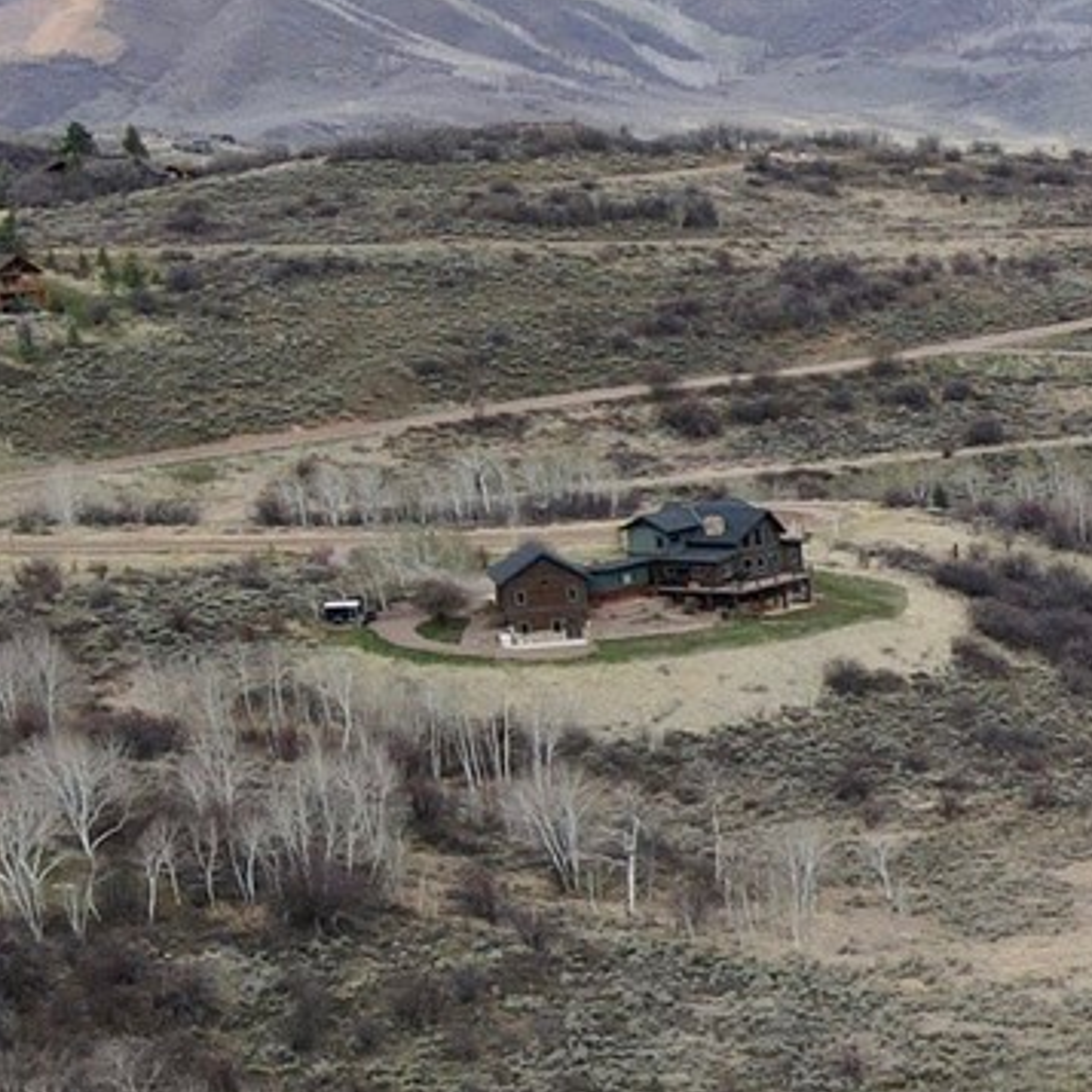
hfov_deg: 14.9
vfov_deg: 18.1
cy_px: 930
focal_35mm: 95
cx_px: 2199
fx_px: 3391
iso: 100
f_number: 2.8
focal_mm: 4.5
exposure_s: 1/500
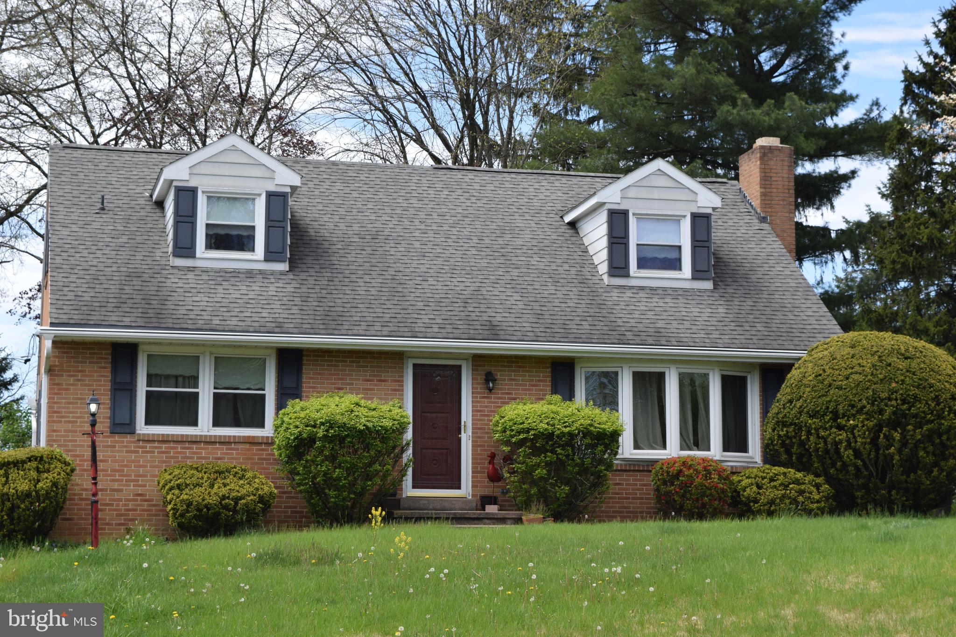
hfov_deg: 27.0
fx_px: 1991
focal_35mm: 75
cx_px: 478
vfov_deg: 18.2
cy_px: 318
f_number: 11
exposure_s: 1/400
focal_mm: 50
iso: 400
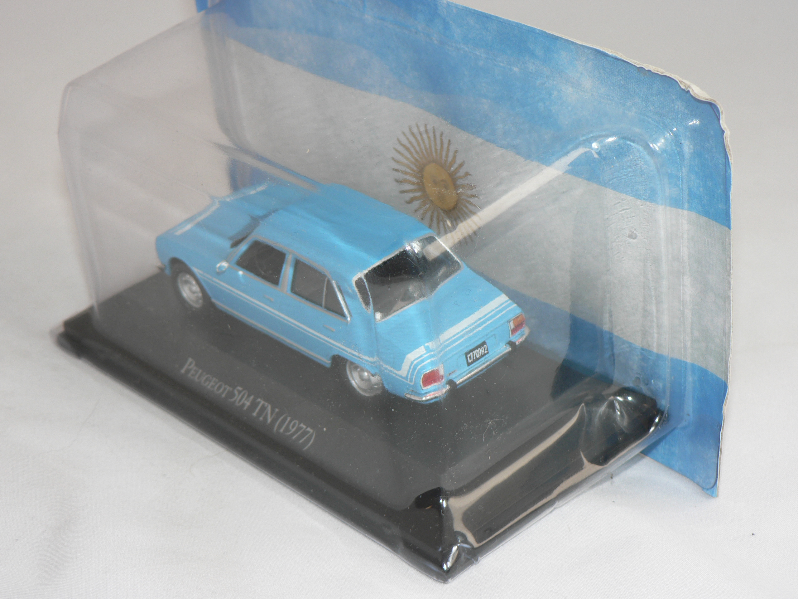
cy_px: 300
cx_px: 399
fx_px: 1821
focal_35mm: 79
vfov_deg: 18.7
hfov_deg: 24.7
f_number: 3.2
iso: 80
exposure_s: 1/60
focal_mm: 13.1
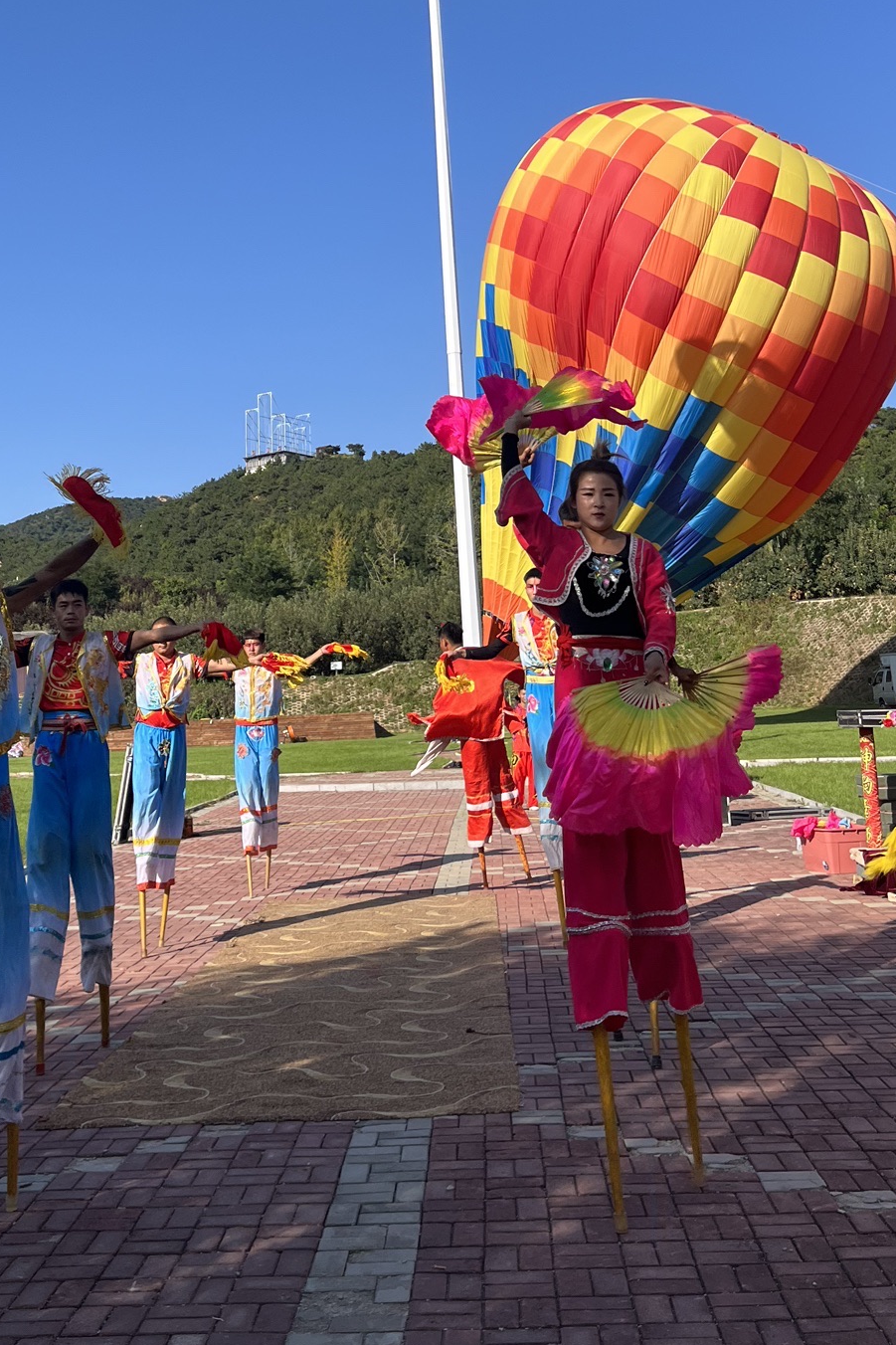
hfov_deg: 33.3
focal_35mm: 40
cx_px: 387
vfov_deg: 46.9
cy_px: 355
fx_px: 1494
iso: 50
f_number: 1.6
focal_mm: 5.1
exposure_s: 1/2825
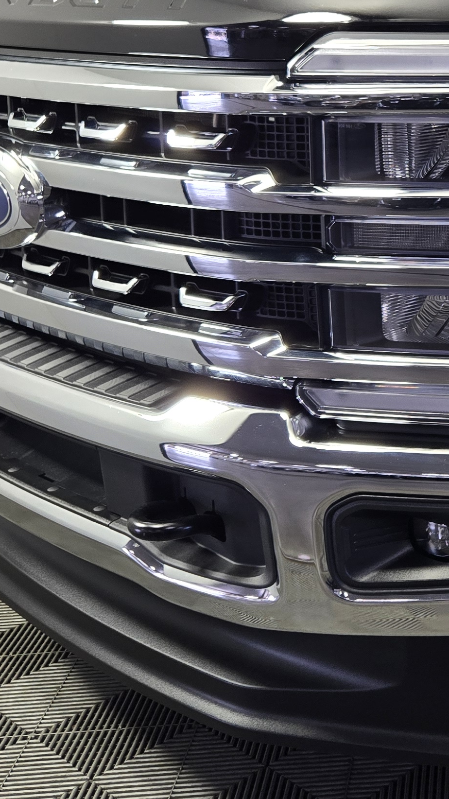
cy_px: 229
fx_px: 1291
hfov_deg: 18.1
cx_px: 623
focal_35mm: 61
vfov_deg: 33.9
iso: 100
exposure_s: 1/120
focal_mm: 5.4
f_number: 1.8
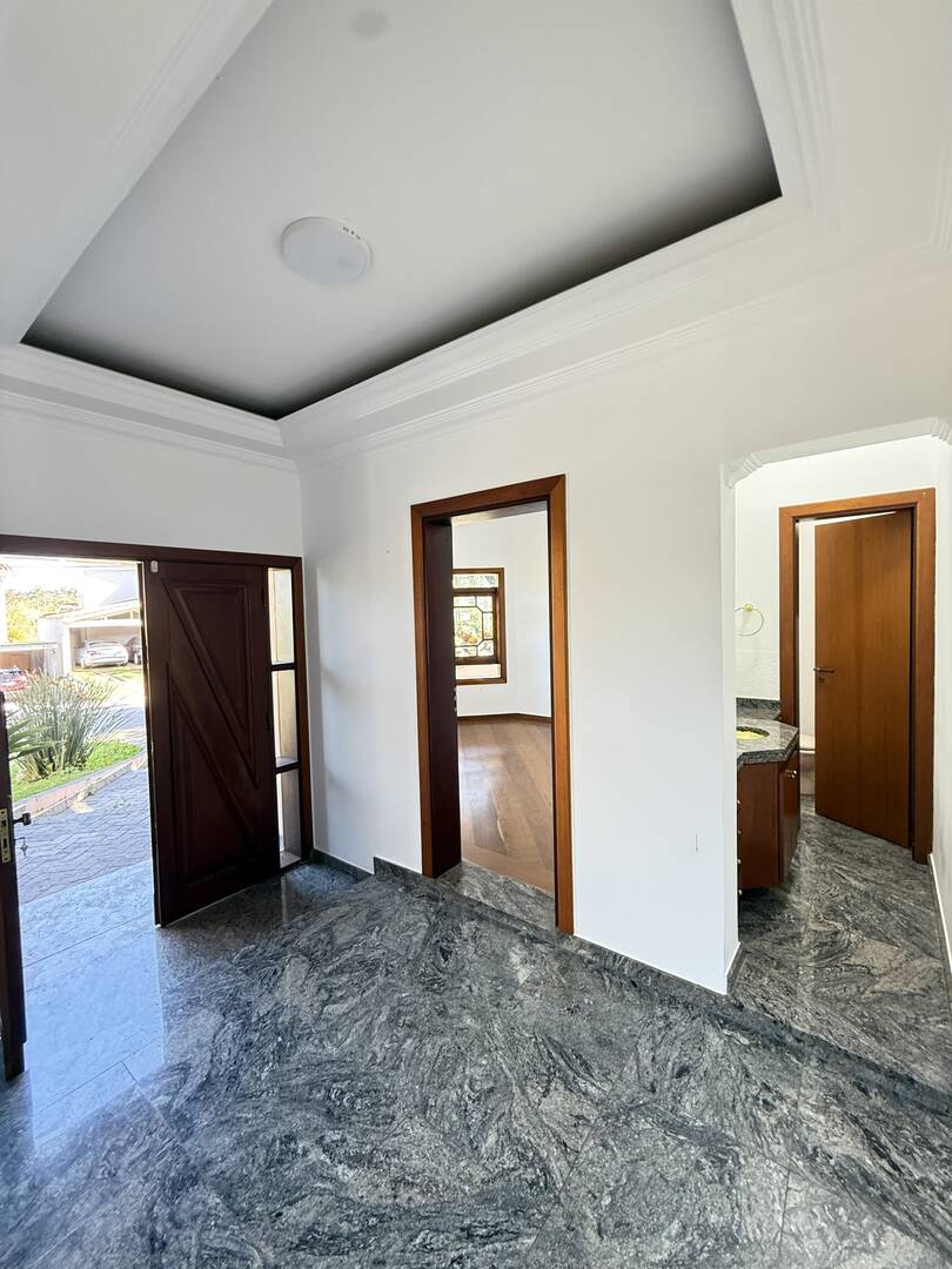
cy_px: 634
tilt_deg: -1.7
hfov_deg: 85.7
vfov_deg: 102.1
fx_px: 513
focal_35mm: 14
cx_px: 476
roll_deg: +1.2
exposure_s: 1/60
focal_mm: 2.22
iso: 320
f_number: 2.2
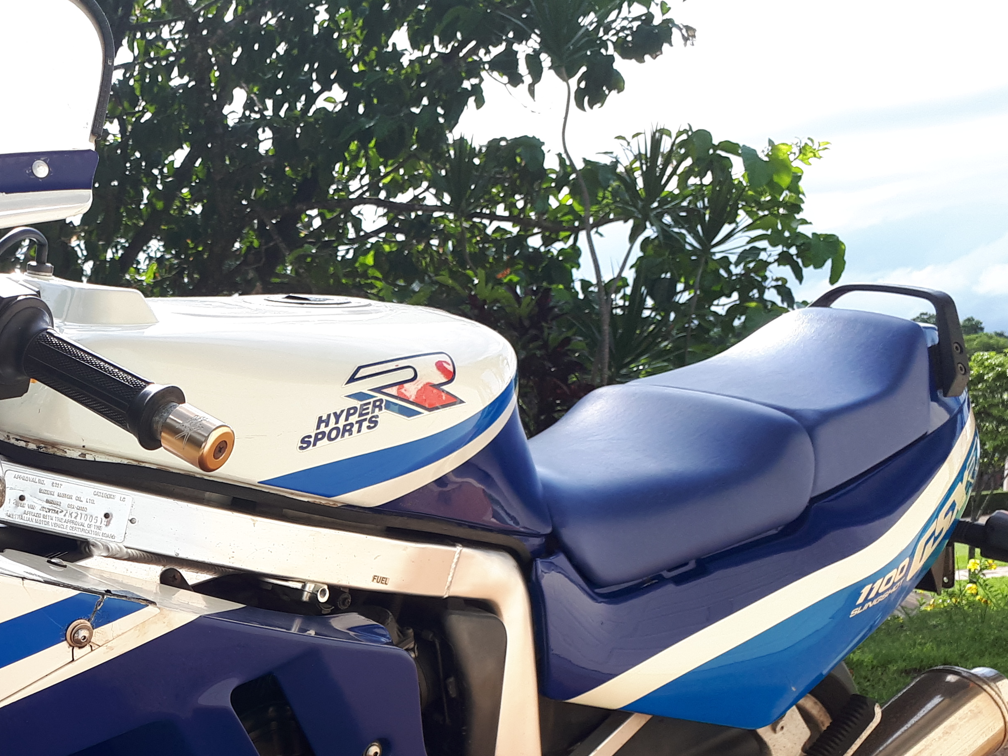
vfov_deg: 27.5
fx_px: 1485
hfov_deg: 35.3
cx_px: 97
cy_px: 692
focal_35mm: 51
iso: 40
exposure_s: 1/842
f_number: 1.9
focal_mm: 3.6
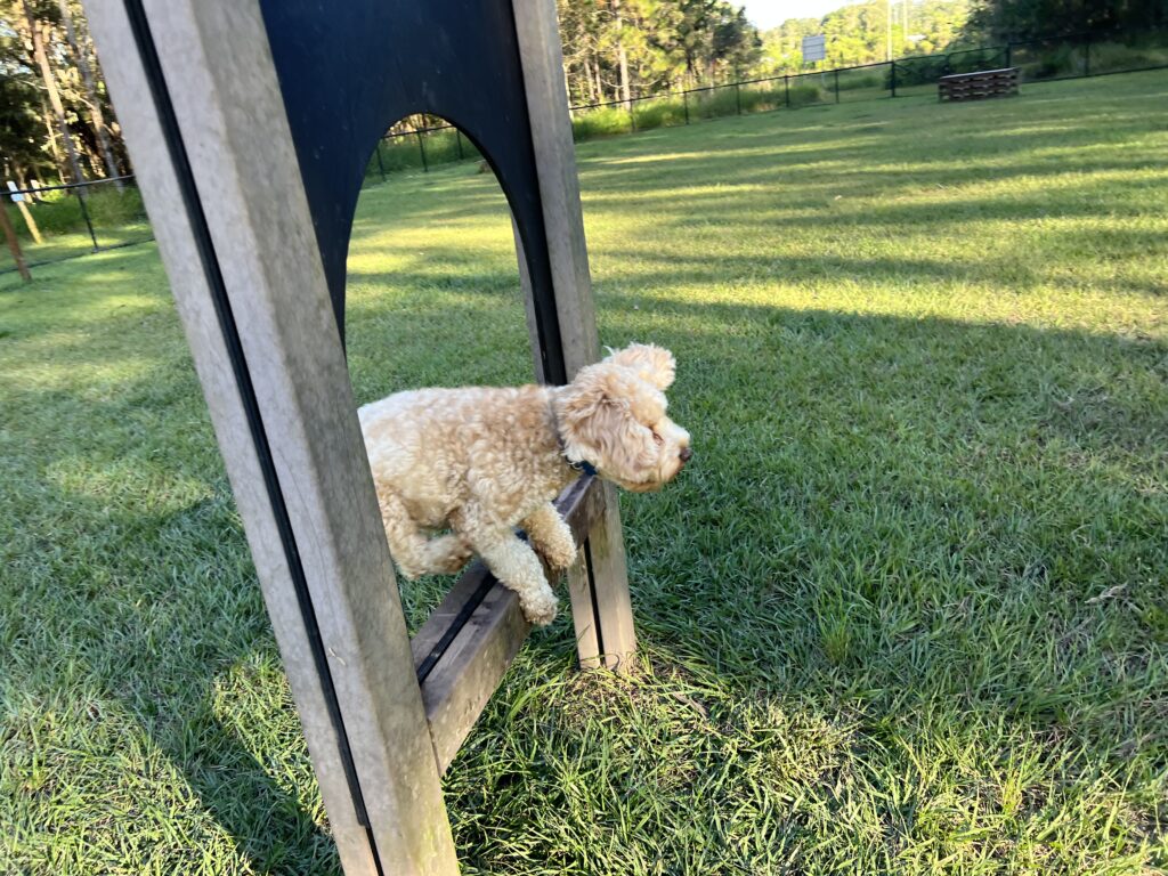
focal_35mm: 26
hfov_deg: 67.3
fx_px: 877
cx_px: 584
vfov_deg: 53.1
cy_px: 438
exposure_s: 1/181
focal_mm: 5.7
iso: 40
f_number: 1.5
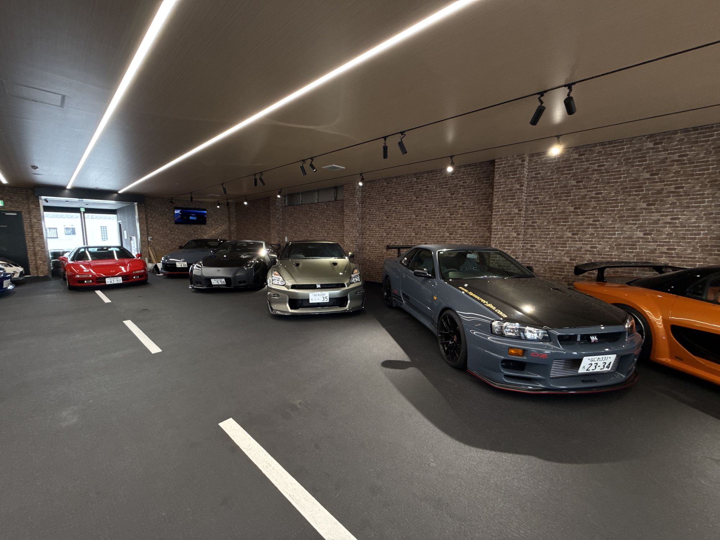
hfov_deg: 102.1
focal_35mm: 14
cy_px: 270
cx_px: 360
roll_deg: -0.2
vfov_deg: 85.7
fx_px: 291
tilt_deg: -6.6
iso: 320
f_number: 2.2
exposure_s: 1/71
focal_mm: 2.22
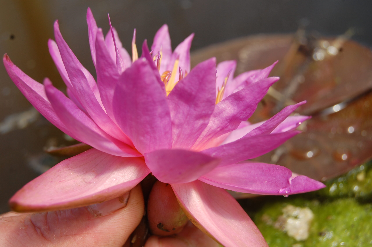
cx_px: 186
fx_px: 650
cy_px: 124
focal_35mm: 63
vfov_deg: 21.5
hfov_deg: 31.9
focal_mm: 42
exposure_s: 1/320
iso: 200
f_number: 9
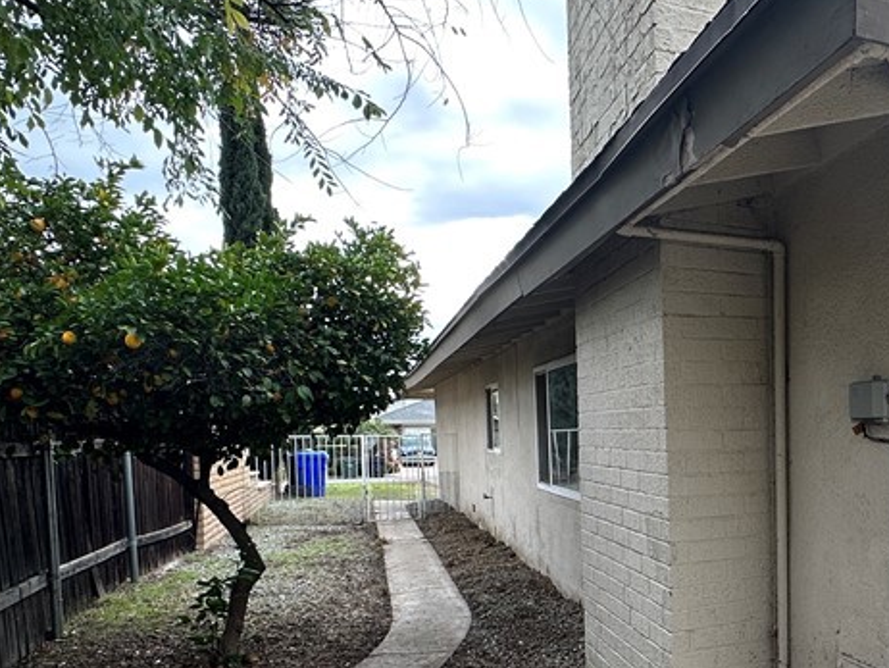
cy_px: 468
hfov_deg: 52.9
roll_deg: +0.7
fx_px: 797
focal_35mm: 31
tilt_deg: -3.5
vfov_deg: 44.5
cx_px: 760
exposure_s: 1/263
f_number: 2.2
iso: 40
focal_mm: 2.22
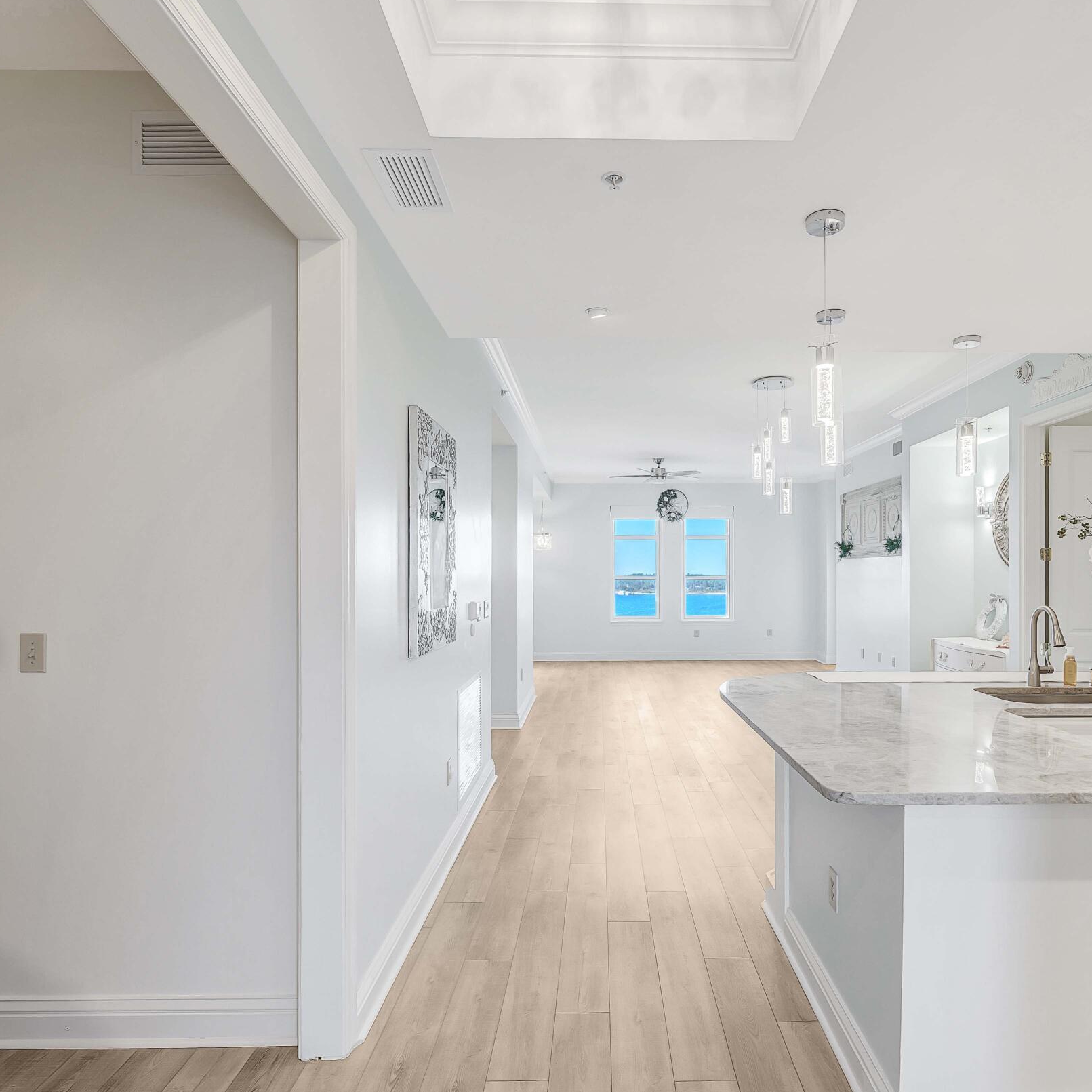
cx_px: 631
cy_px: 571
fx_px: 678
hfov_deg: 77.1
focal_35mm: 19
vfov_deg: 77.6
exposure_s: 1/10
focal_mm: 12
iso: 100
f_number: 5.6
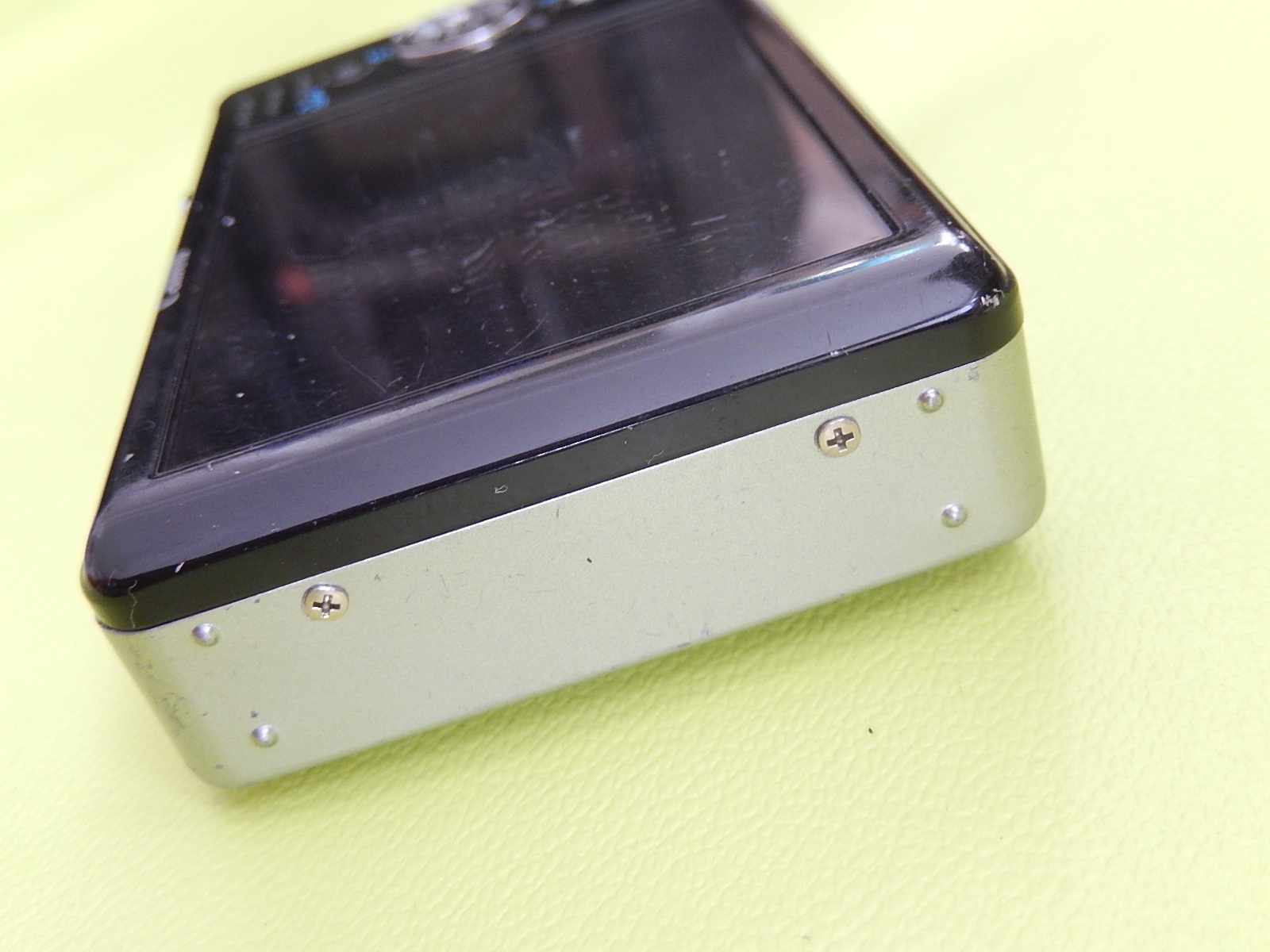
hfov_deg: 45.8
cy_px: 476
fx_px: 1504
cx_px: 635
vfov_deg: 35.1
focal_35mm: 41
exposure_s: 1/25
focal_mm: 7.3
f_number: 4.2
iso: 400
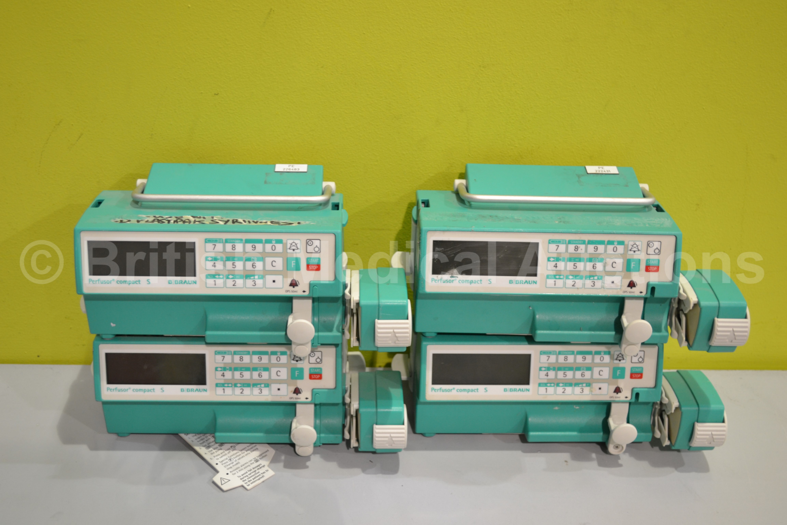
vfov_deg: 28.1
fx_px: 1049
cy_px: 262
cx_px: 394
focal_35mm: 48
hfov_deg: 41.1
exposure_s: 1/15
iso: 450
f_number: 4.8
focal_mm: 32
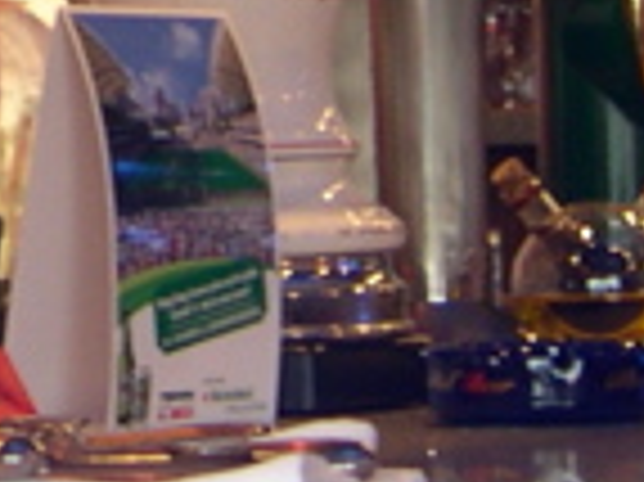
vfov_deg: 6.3
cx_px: -313
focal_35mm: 226
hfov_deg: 8.6
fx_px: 4201
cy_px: -547
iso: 100
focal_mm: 8
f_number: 2.8
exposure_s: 1/7.3
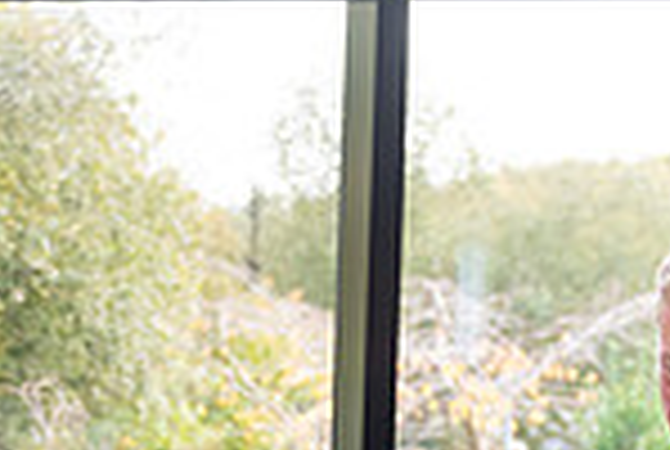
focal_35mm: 132
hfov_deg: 15.0
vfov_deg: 10.0
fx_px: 2462
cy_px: 767
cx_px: -112
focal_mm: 34
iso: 640
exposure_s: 1/160
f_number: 3.5
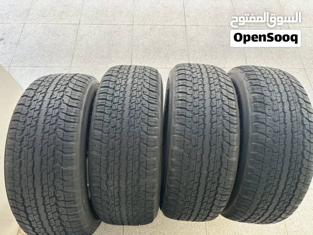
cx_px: 156
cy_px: 118
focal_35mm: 24
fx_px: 217
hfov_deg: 71.6
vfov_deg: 56.8
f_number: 1.78
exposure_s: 1/121
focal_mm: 6.86
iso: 64
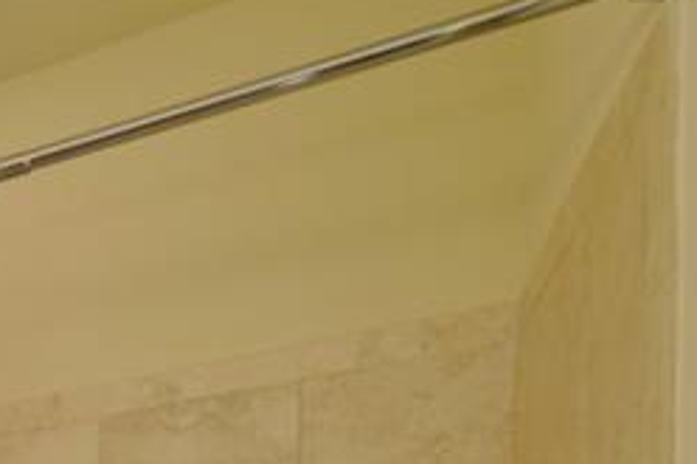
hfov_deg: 18.6
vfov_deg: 17.0
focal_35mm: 62
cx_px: -734
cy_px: 894
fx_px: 1200
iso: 1600
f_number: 11
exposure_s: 1/15
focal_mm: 10
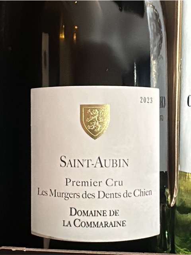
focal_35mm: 28
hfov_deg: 49.7
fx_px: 206
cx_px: 96
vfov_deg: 63.4
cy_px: 128
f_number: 2.2
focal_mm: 2.22
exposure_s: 1/50
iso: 400
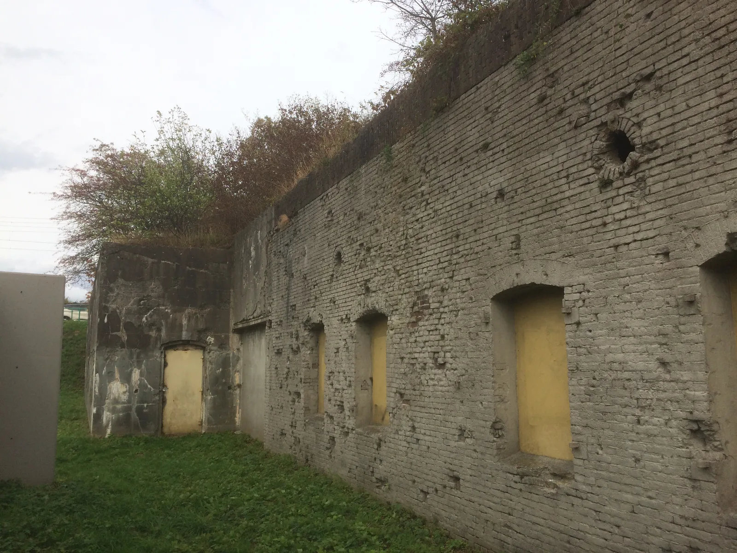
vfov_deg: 48.2
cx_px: 368
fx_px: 617
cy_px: 276
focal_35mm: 29
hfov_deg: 61.7
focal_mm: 4.15
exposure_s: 1/1053
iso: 32
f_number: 2.2
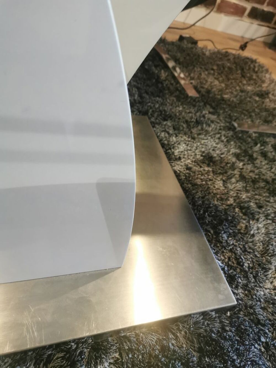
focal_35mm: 27
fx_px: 287
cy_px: 184
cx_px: 138
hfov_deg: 51.4
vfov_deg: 65.3
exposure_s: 1/60
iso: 400
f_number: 1.8
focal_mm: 5.58
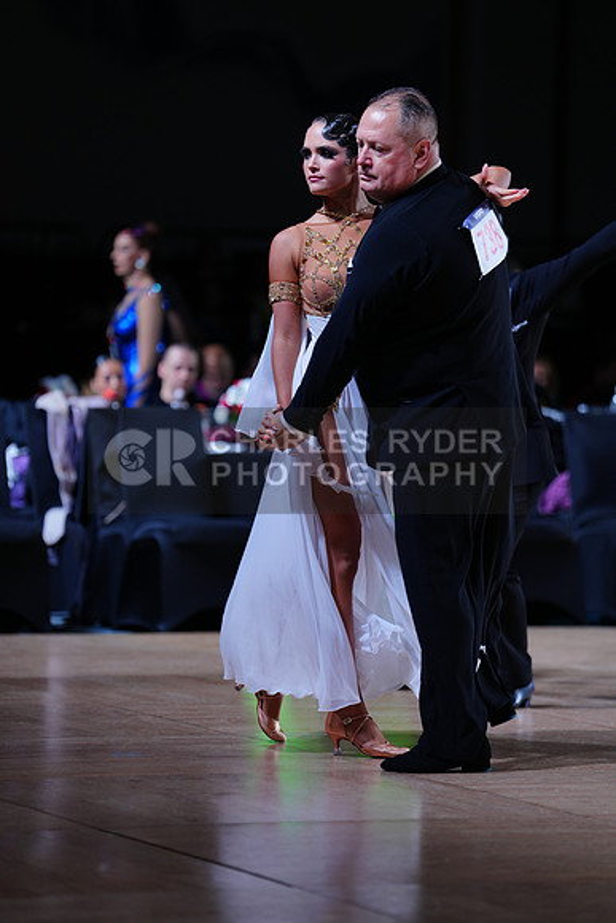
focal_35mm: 165
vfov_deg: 12.4
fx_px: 4232
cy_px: 462
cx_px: 308
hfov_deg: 8.3
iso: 500
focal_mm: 165
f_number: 2.8
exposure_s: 1/500
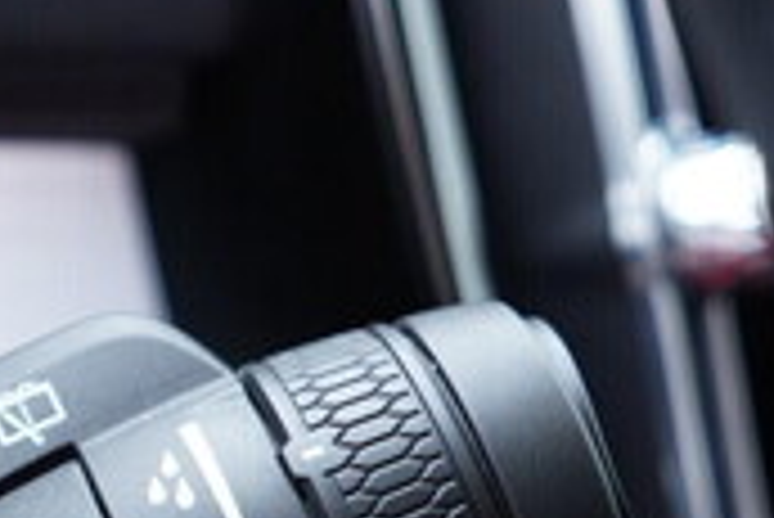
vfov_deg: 11.8
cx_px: -45
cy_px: 547
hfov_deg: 17.3
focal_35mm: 115
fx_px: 2475
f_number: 2.8
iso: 400
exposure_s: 1/40
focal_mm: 24
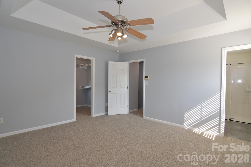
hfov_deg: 95.0
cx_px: 126
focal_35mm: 16
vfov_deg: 71.9
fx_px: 115
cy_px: 84
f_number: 5
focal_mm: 11
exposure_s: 1/100
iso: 400
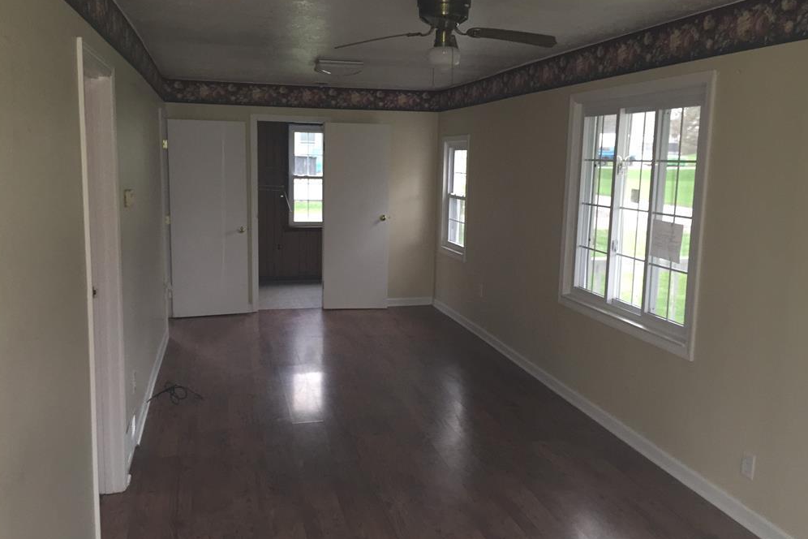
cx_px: 409
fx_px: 696
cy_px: 250
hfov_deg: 60.3
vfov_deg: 42.3
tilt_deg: -6.9
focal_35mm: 31
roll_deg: -0.1
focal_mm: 4.15
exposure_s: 1/17
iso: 160
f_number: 2.2
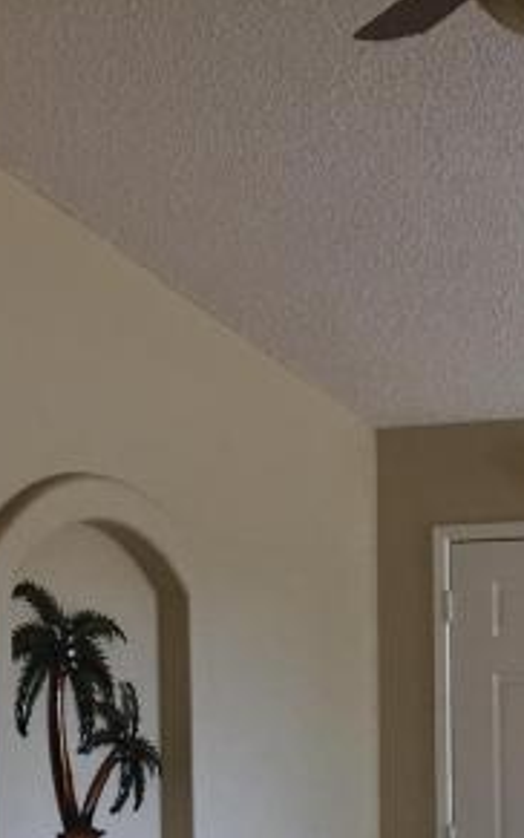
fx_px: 2466
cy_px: 844
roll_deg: +0.8
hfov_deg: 12.0
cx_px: 515
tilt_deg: -2.2
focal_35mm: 108
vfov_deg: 18.7
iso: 32
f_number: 2.2
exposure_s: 1/30
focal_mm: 4.15
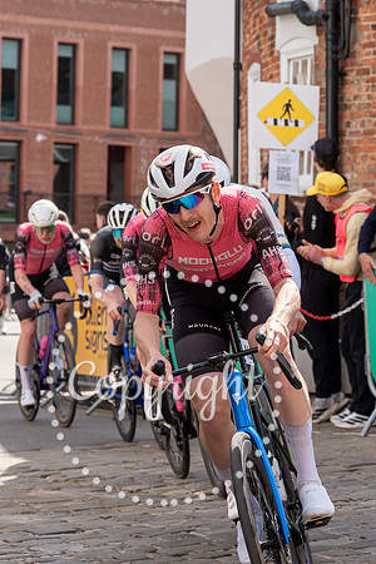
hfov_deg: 9.1
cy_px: 159
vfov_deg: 13.6
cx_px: 177
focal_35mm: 151
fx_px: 2364
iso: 250
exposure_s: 1/1000
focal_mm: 70
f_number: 5
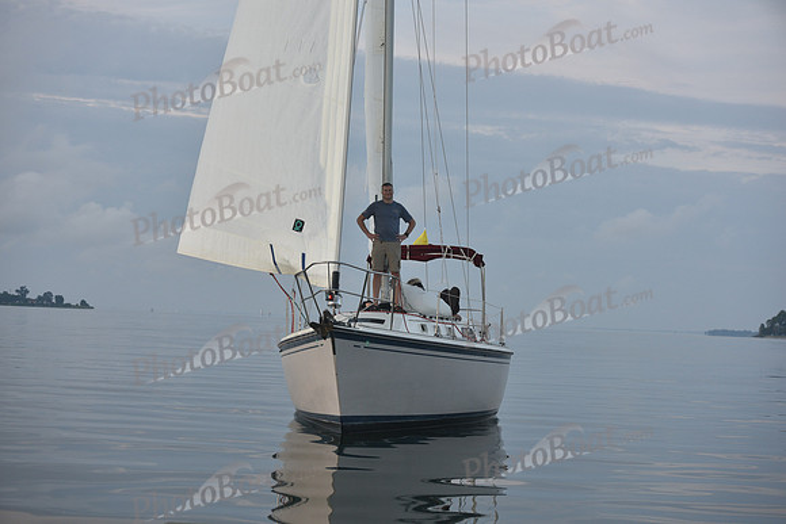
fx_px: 1529
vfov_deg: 19.5
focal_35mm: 70
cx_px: 393
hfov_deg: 28.8
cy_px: 262
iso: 320
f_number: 4
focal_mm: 70
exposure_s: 1/500
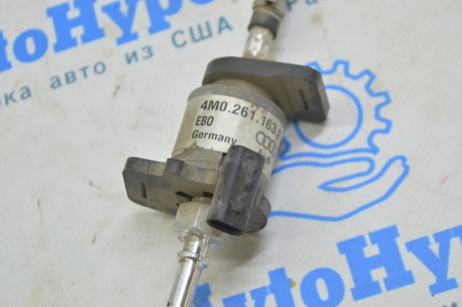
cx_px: 231
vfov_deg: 16.5
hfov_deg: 24.6
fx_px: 1058
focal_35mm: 82
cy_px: 154
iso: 400
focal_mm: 55
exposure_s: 1/20
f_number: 5.6
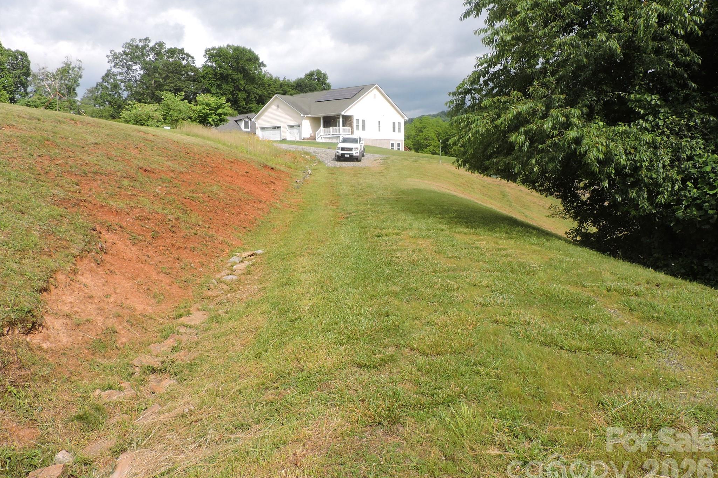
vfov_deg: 51.3
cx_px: 359
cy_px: 227
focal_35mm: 25
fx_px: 499
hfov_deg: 71.5
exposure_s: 1/1000
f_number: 3
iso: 100
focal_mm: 4.3
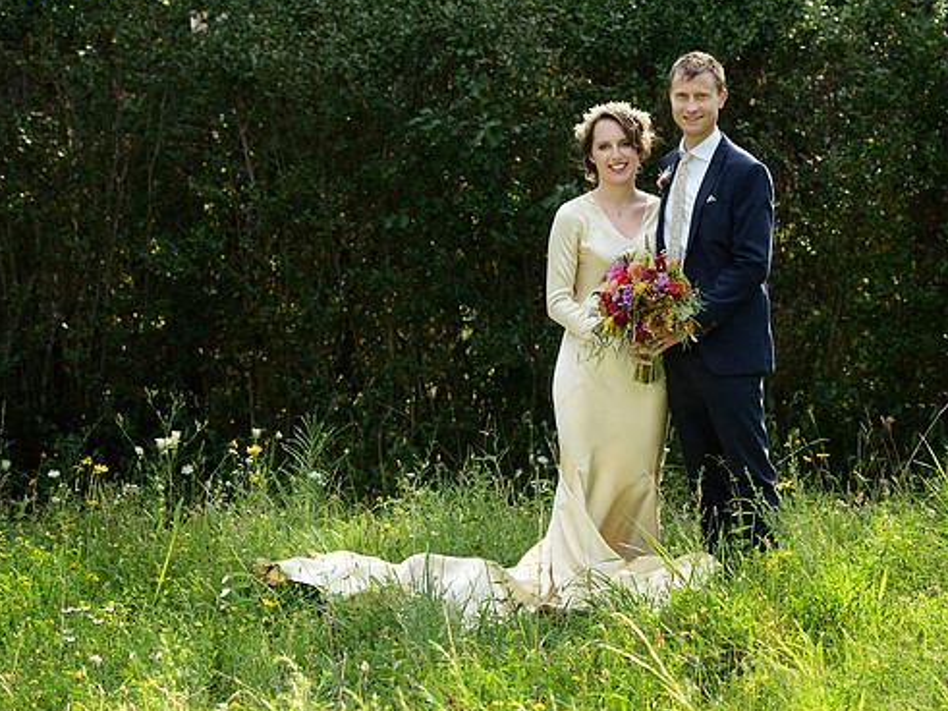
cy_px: 346
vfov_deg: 8.7
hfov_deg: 11.6
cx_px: 490
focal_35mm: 170
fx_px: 4655
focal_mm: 100
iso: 400
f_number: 5
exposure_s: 1/320
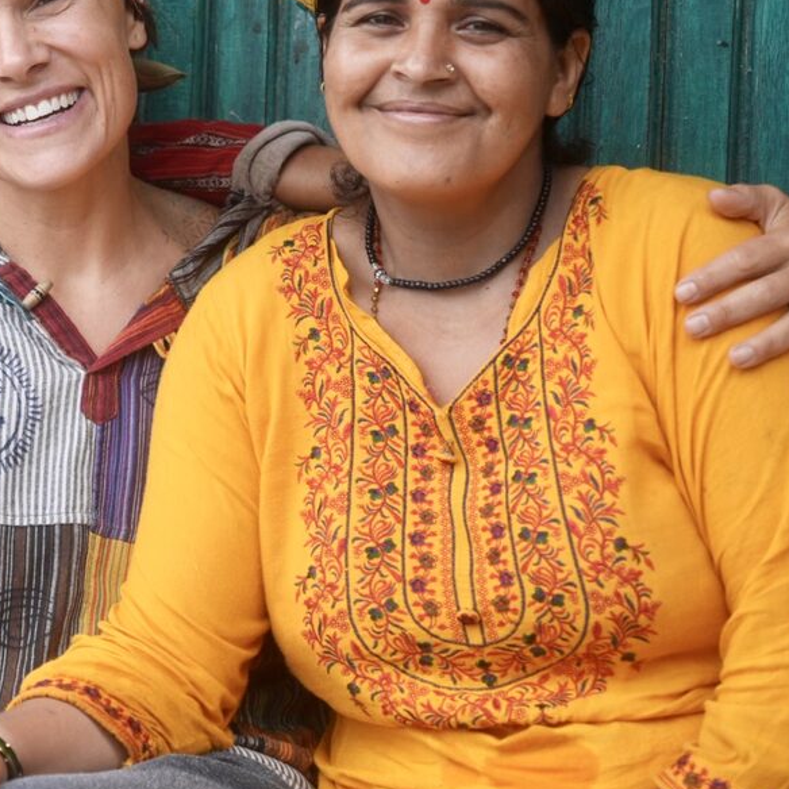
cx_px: 99
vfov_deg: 14.7
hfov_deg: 14.6
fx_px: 3060
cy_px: 269
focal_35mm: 119
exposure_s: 1/250
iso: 400
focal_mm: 45.3
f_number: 2.8
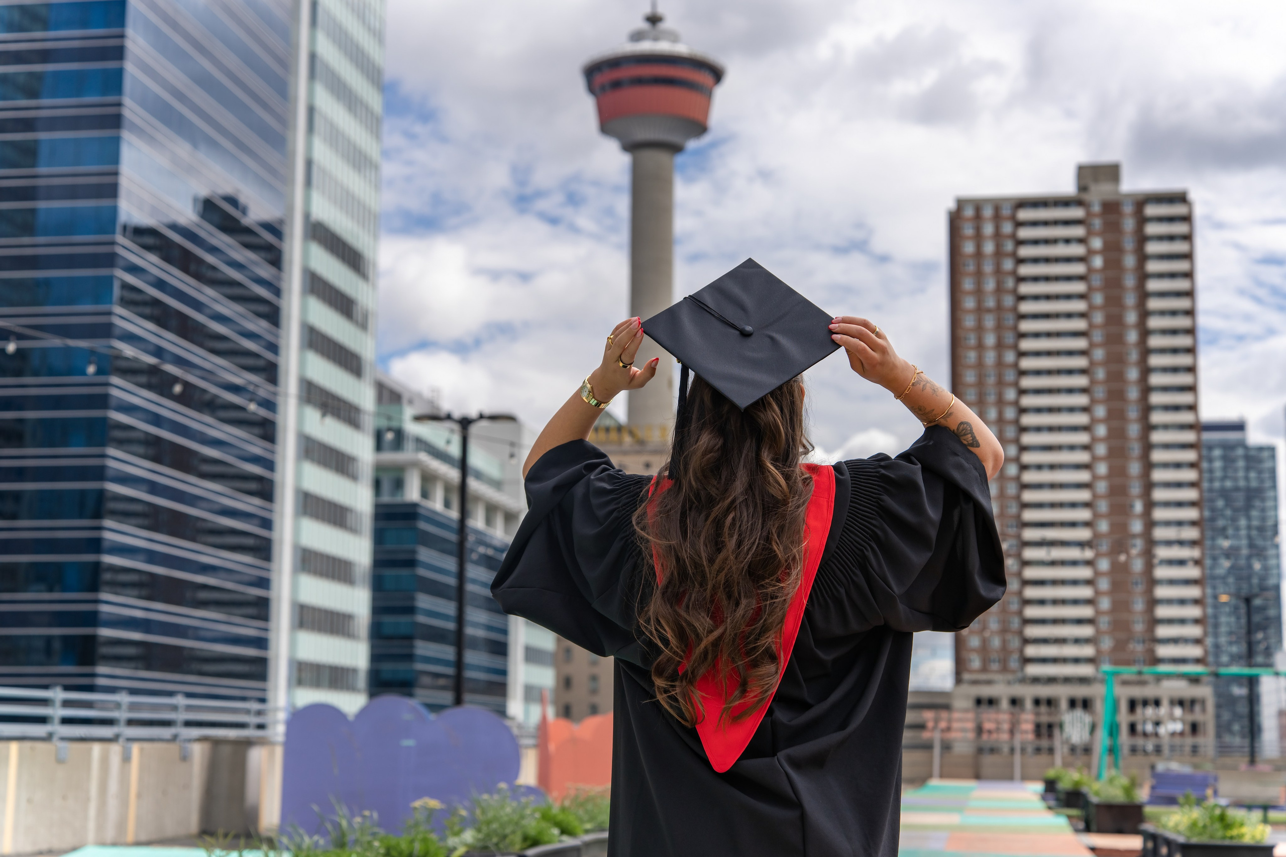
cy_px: 428
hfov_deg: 35.1
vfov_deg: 23.8
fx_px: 2036
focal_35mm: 57
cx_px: 643
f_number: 4.5
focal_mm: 57
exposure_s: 1/1000
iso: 100
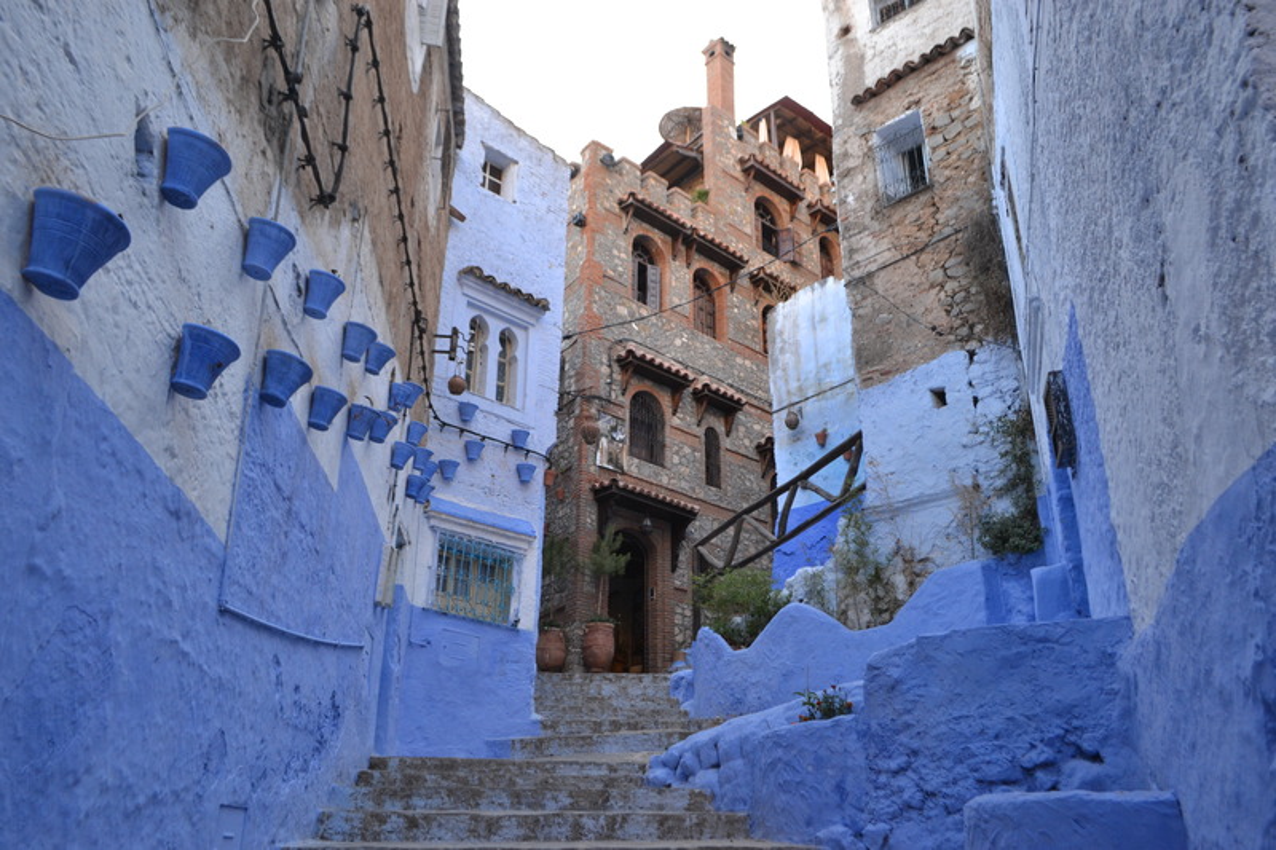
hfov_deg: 67.4
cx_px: 638
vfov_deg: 47.9
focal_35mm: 27
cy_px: 425
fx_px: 957
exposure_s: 1/125
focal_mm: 18
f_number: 5.6
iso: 400
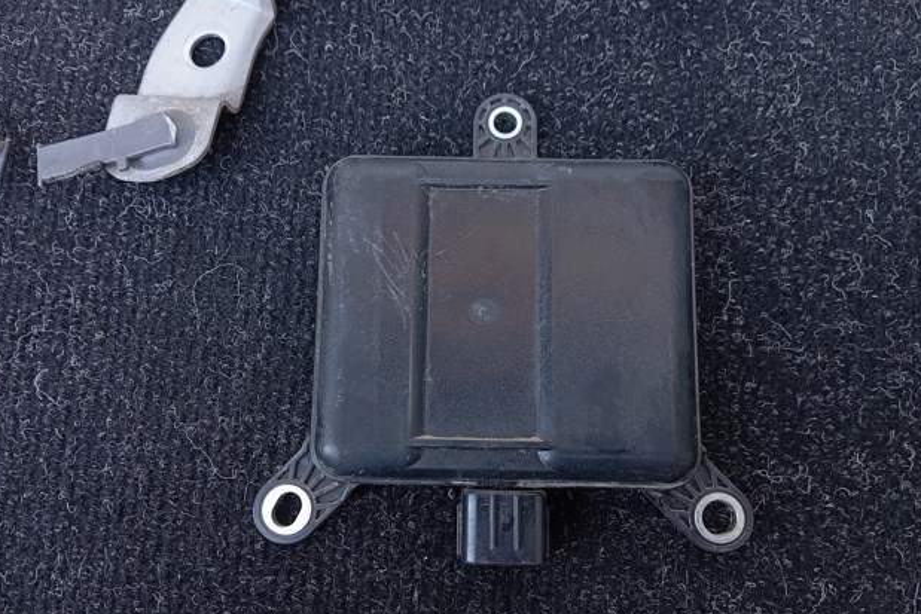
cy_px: 345
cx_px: 455
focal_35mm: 30
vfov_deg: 43.5
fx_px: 768
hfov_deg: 61.9
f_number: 1.8
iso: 169
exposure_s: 1/33.3
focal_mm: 4.22
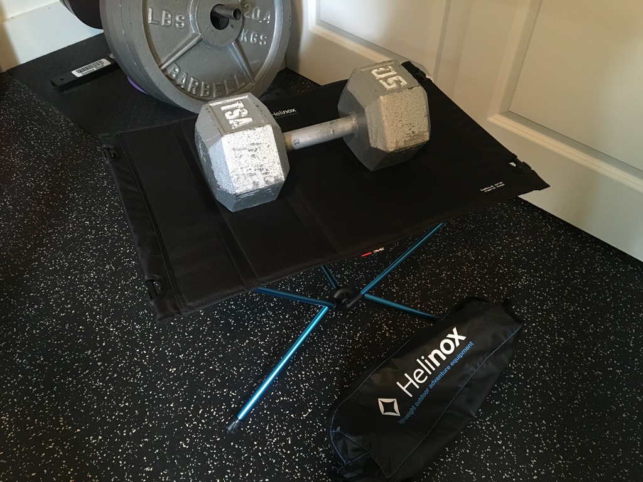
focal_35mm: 29
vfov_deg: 48.2
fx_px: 539
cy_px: 241
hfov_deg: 61.7
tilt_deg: -48.2
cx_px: 322
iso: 400
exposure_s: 1/15
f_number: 2.2
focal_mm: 4.15
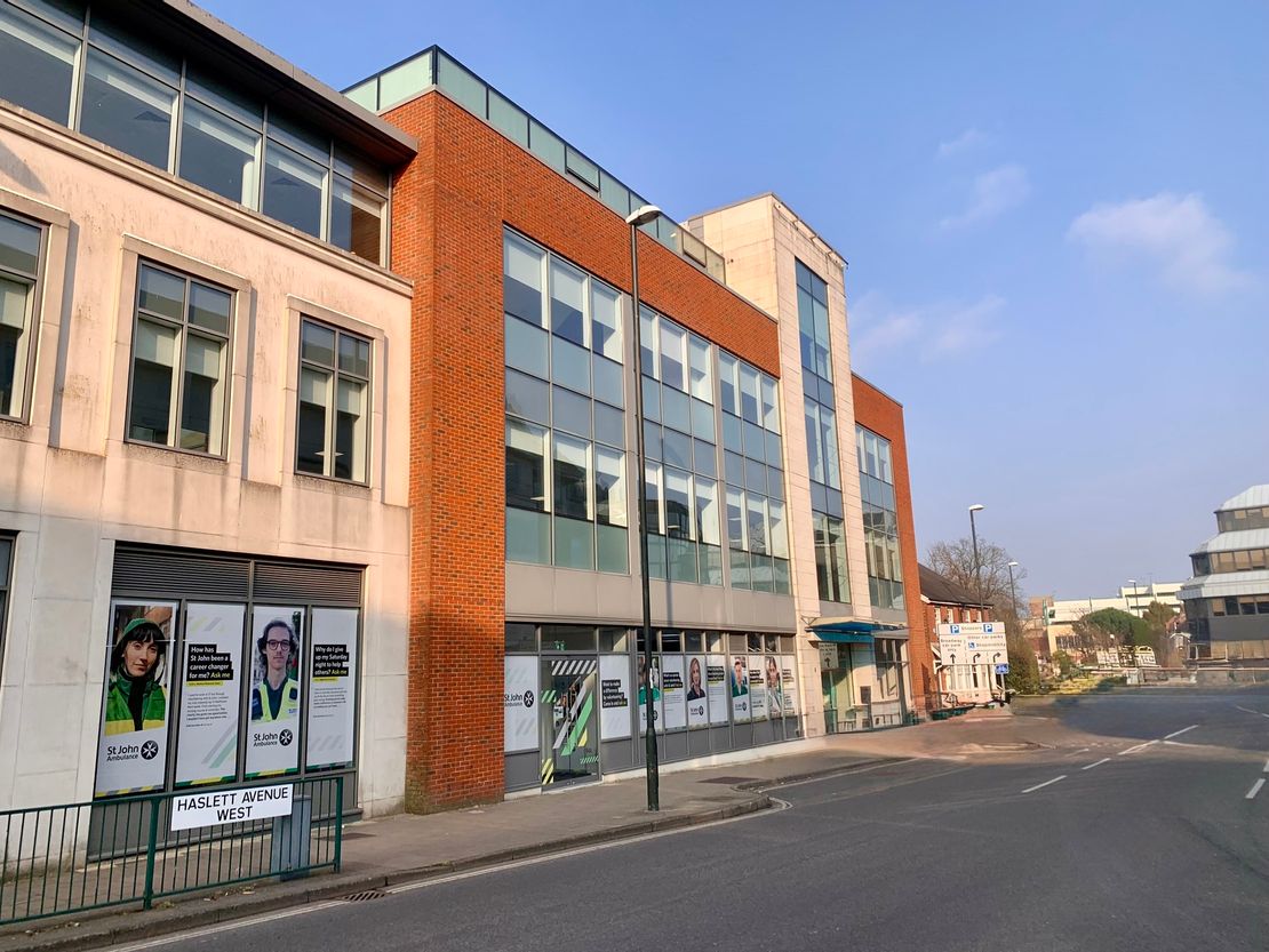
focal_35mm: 26
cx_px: 634
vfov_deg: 53.1
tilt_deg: +12.0
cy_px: 476
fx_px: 953
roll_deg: +1.7
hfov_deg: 67.3
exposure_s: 1/1314
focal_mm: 4.25
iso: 25
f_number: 1.8
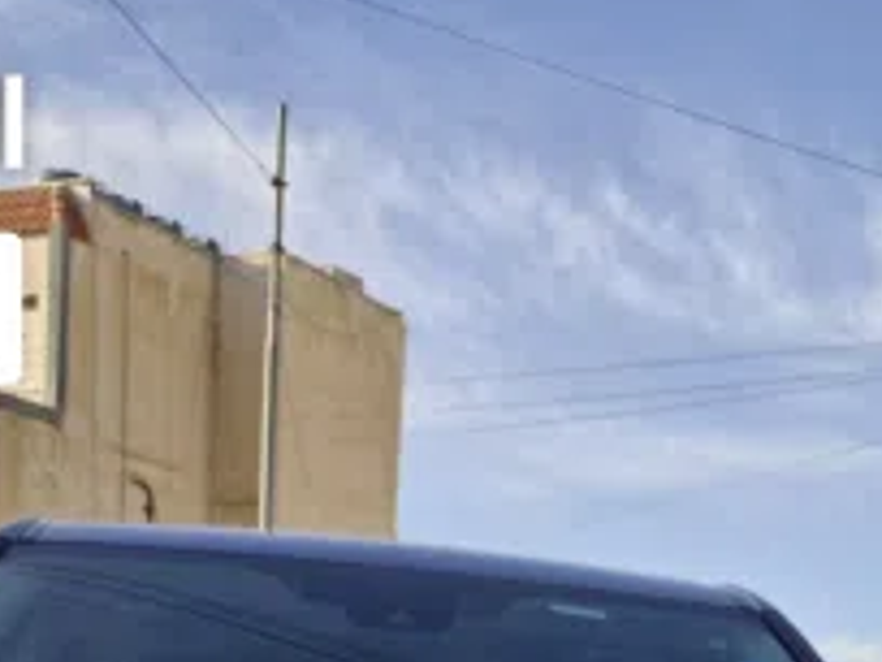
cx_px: 674
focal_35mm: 72
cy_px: 1008
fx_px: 1835
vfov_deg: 18.1
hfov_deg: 26.6
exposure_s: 1/833
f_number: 1.8
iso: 50
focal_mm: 5.54
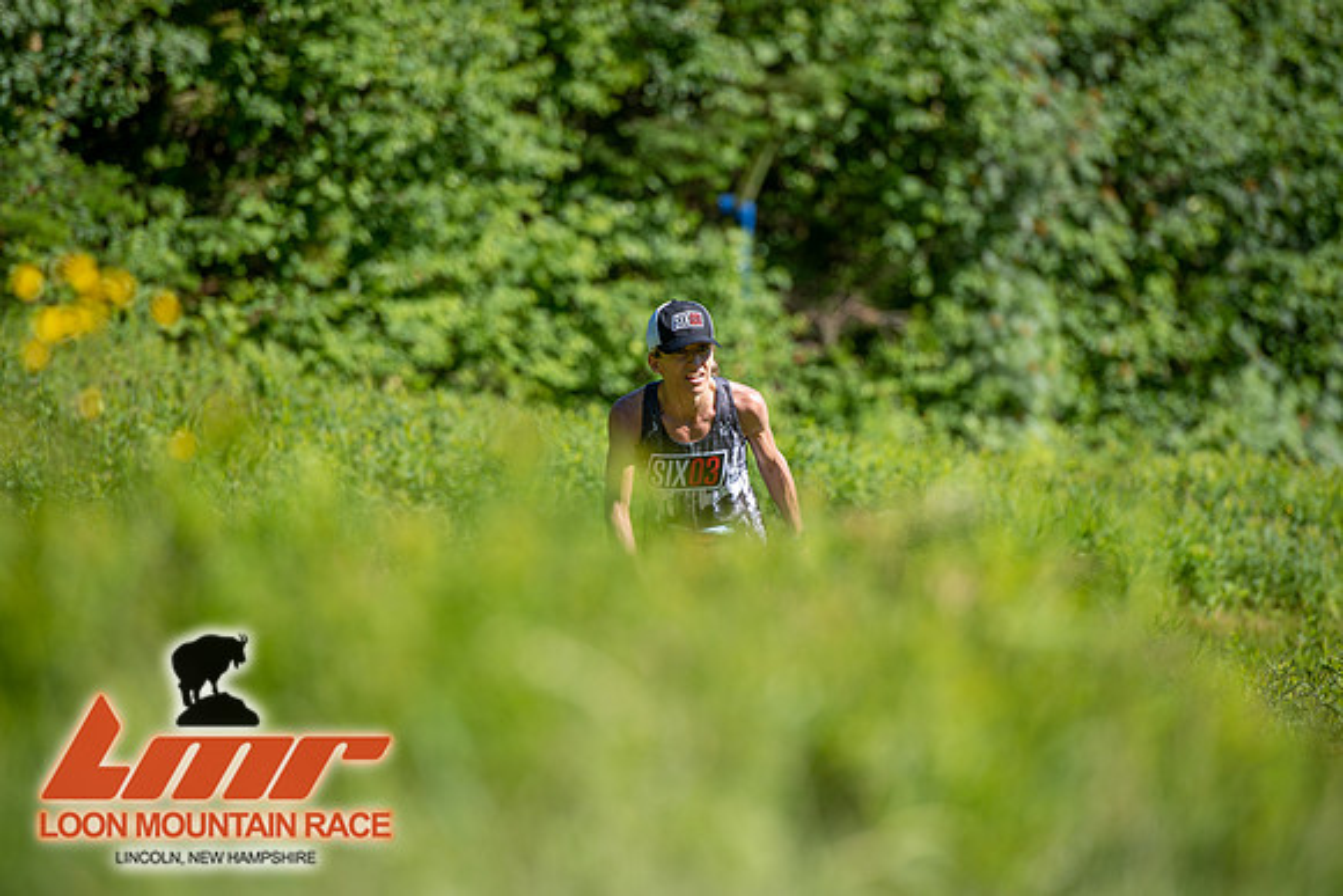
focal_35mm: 200
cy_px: 448
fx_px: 7463
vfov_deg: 6.9
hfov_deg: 10.3
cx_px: 672
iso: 100
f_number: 3.5
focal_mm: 200
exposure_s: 1/800
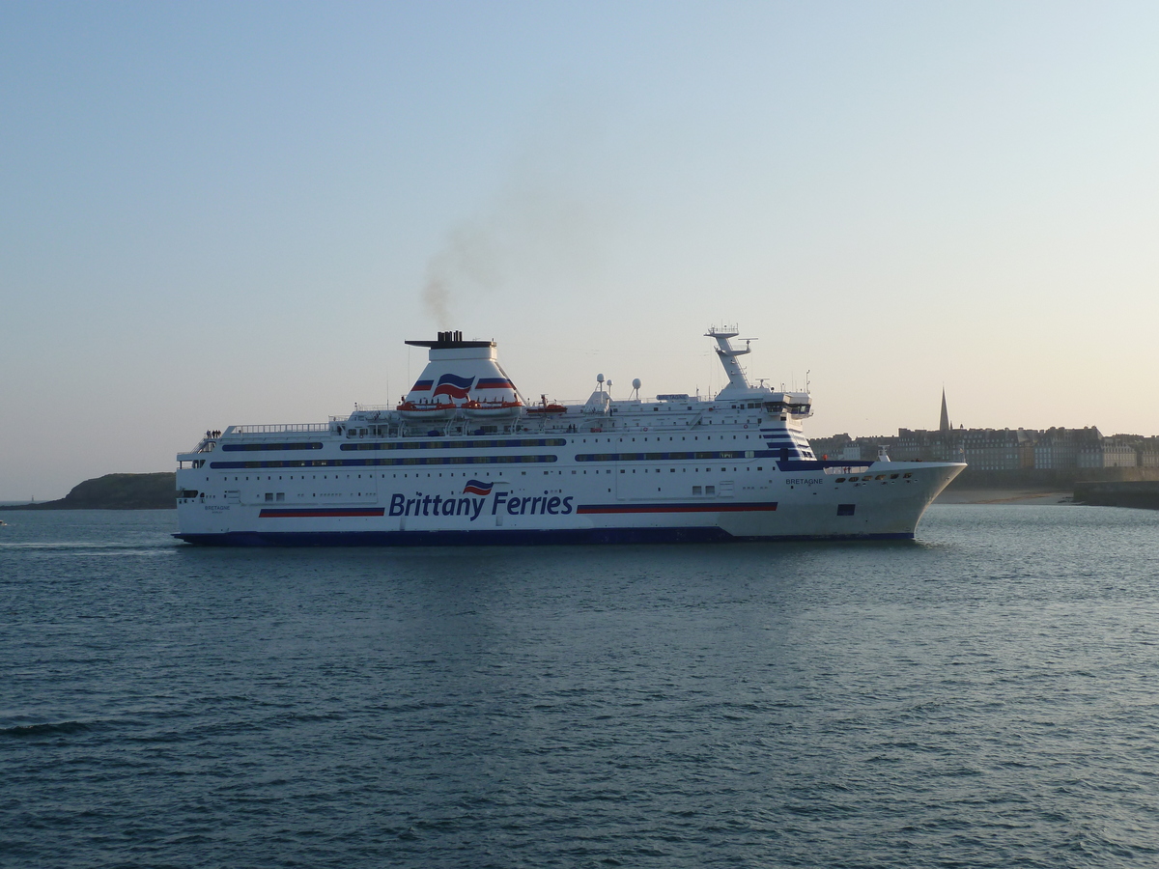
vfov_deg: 30.3
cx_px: 580
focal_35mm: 48
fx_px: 1607
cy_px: 434
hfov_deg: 39.7
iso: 80
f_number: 4
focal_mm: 7.9
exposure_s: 1/400
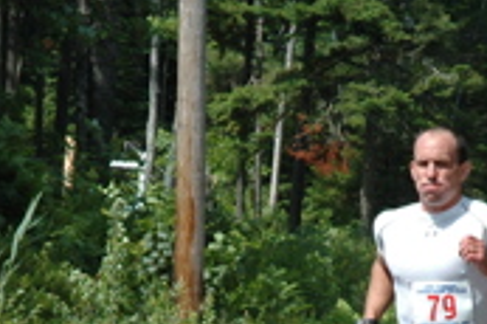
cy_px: 368
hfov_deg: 6.0
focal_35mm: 344
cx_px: 332
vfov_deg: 4.0
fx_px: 4649
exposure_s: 1/250
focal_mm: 62
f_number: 8
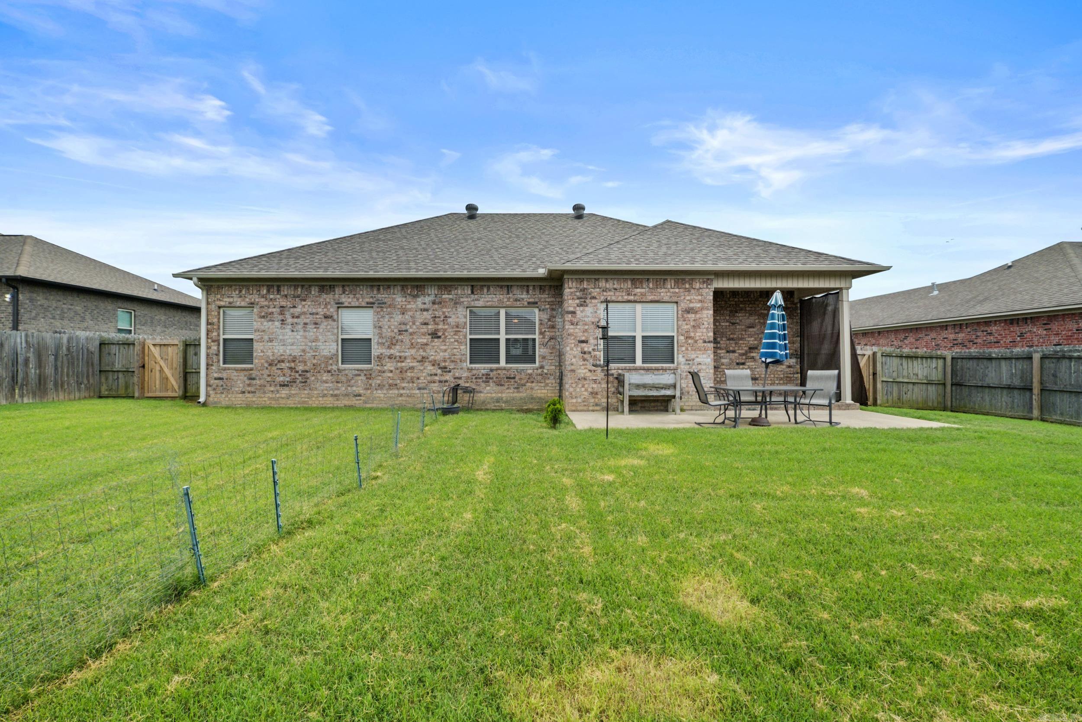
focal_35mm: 15
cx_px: 541
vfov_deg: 77.3
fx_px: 451
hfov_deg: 100.4
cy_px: 361
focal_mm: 10
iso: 400
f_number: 9
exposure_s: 1/400
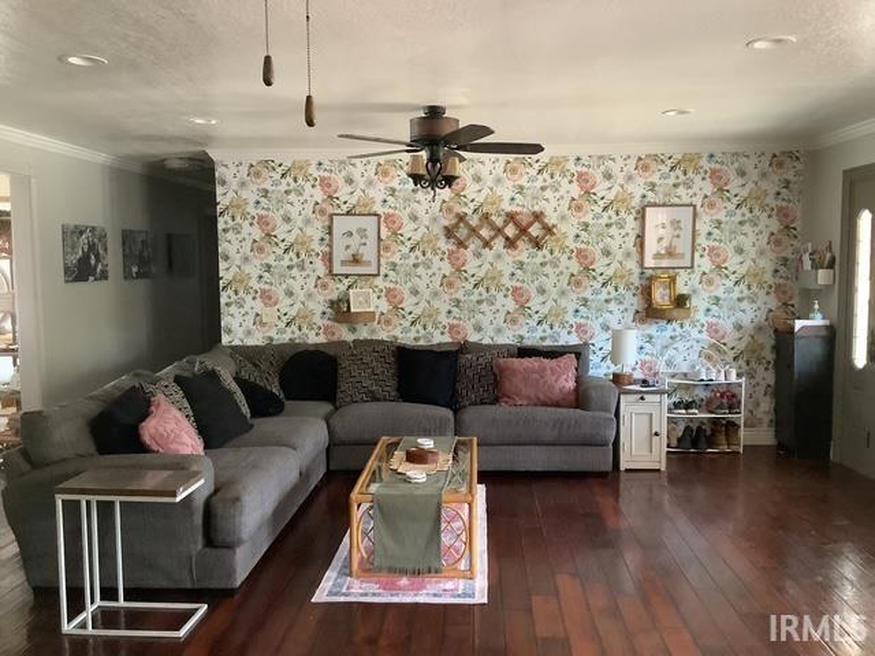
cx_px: 438
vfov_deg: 45.4
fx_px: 784
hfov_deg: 58.4
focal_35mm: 31
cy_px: 328
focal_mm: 3.3
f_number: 2.4
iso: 400
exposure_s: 1/40
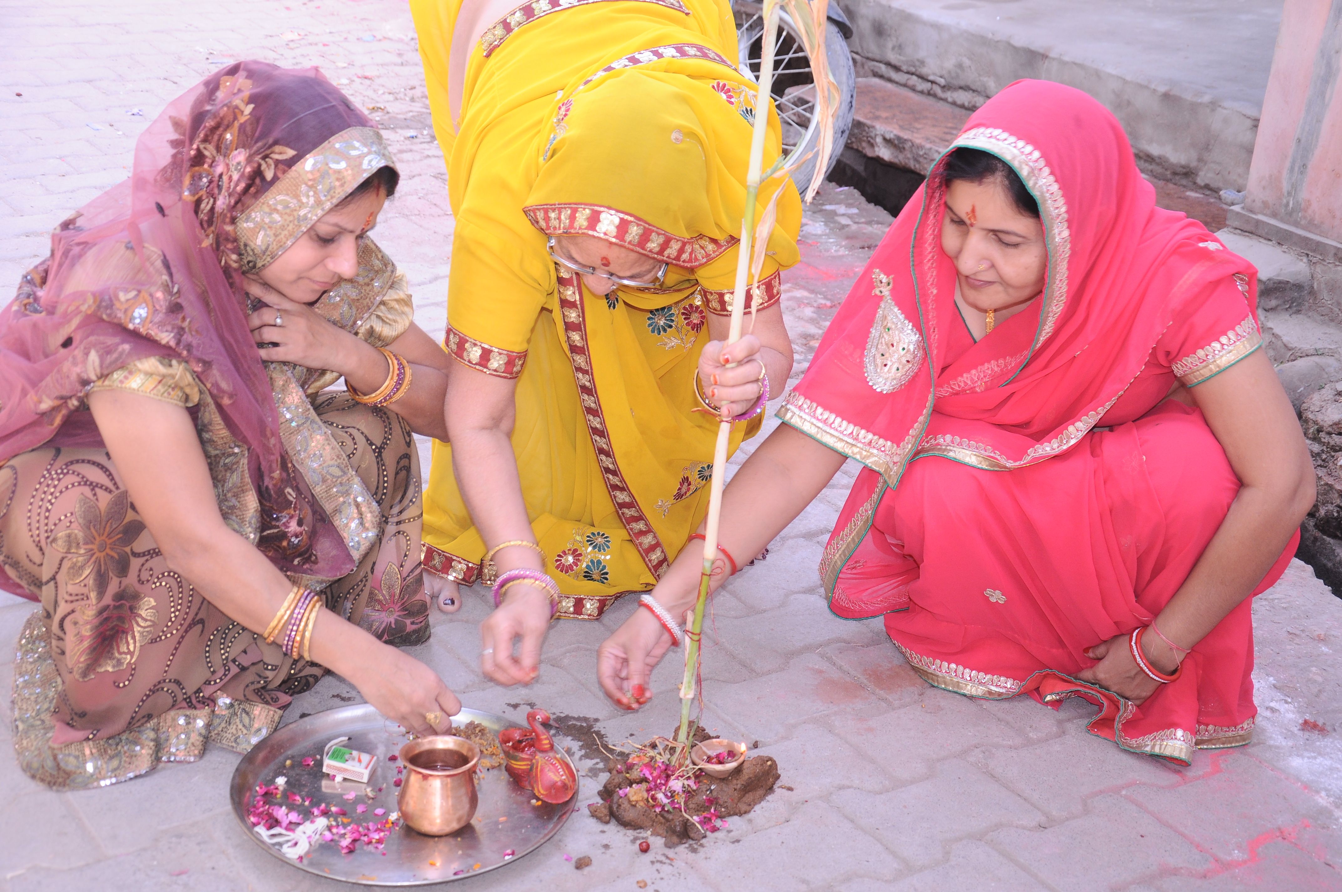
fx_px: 1899
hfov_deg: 38.9
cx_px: 671
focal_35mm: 51
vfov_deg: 26.4
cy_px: 446
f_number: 4.2
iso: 320
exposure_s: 1/60
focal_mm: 34
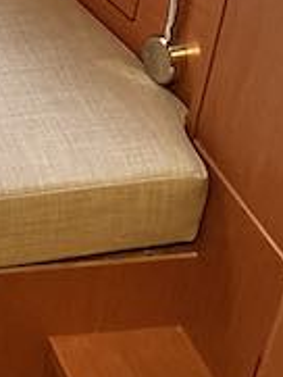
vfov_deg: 16.7
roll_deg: +1.8
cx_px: -316
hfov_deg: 11.4
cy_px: 0
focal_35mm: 115
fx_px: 1252
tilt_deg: -29.6
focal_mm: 5.1
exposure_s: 1/40
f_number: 1.6
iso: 640
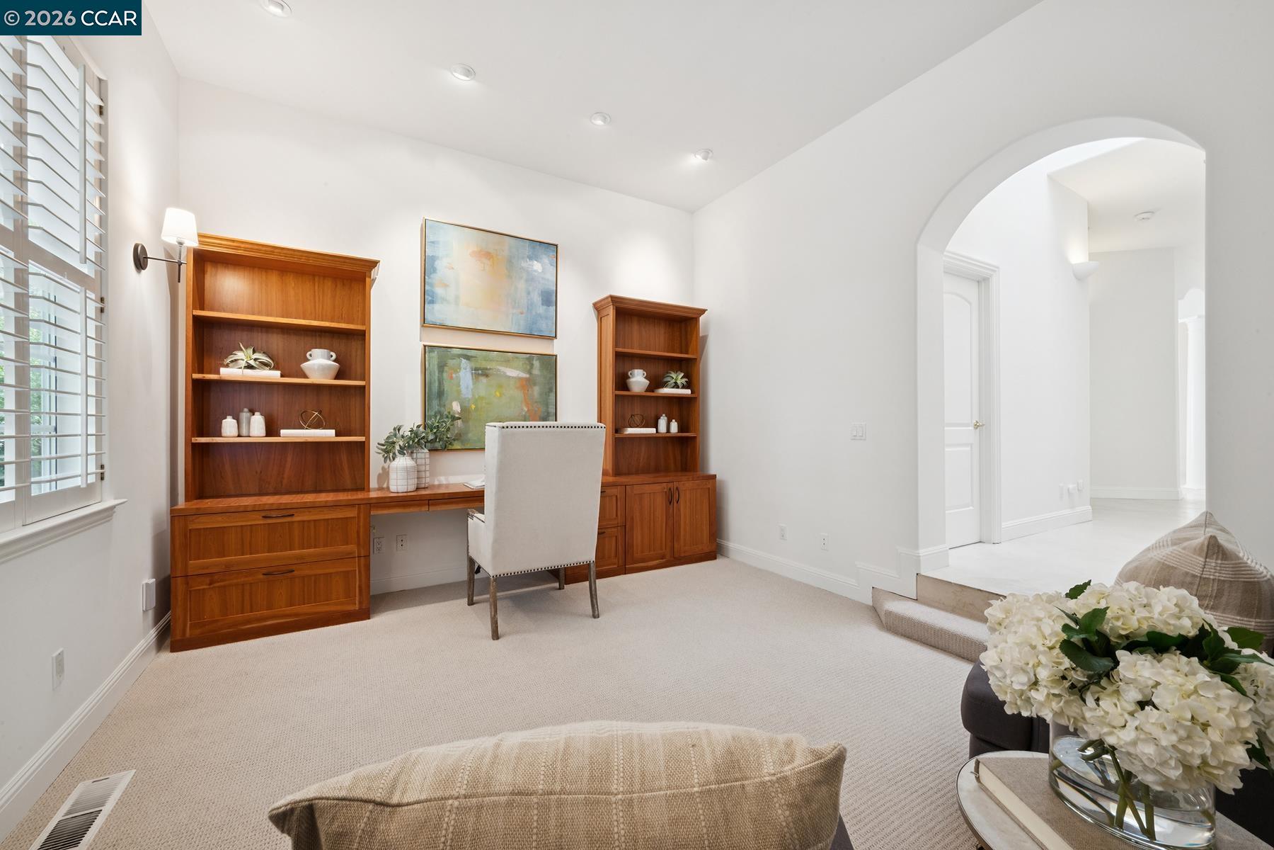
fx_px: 495
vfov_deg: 81.2
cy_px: 425
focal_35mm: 14
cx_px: 637
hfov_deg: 104.3
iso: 400
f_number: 22
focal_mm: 14
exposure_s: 1
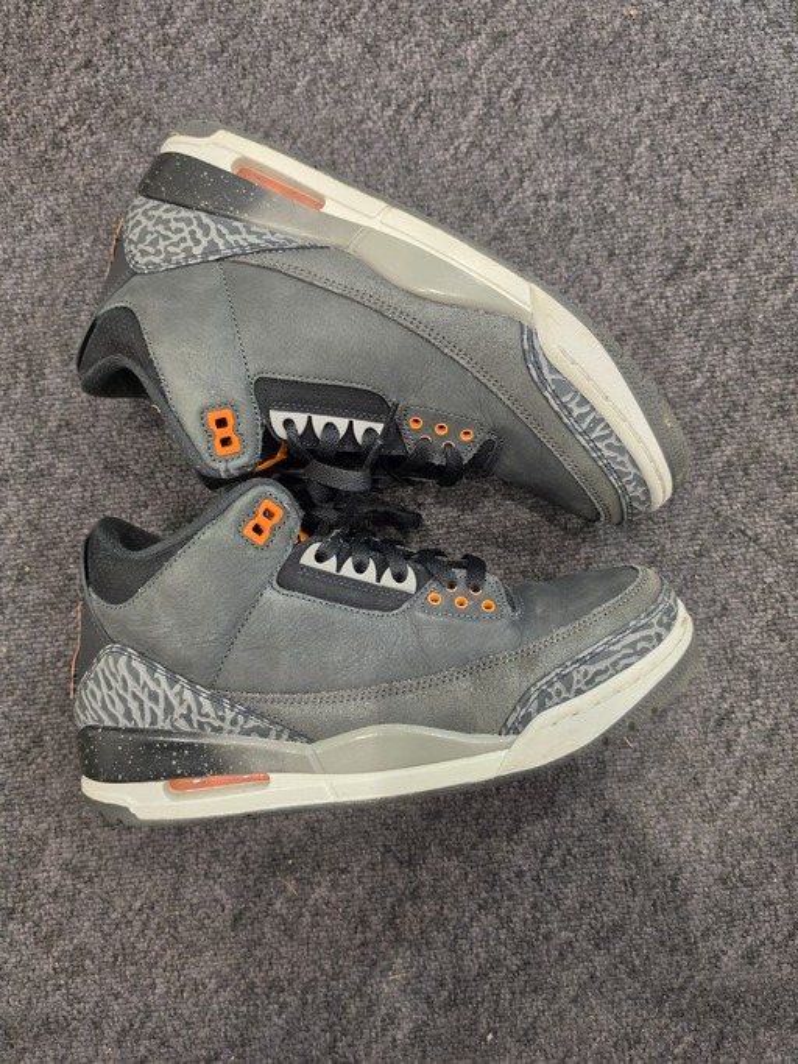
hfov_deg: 58.9
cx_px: 399
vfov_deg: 73.9
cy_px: 532
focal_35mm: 23
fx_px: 707
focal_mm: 6.5
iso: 400
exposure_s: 1/100
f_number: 1.4
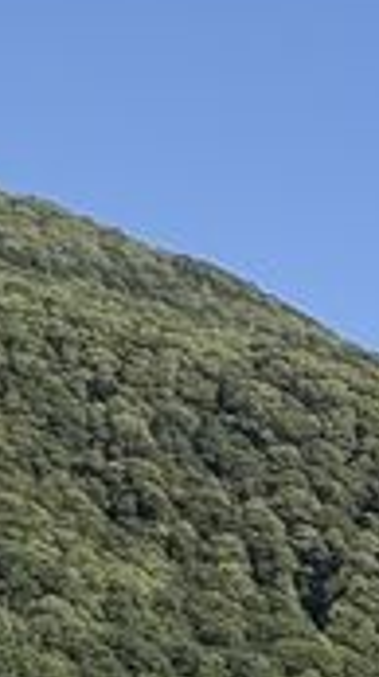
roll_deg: +1.1
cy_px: 834
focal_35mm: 88
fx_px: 1576
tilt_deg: +3.4
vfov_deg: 22.2
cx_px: 1434
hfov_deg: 8.5
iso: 50
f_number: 2.2
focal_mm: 2.22
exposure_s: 1/1449
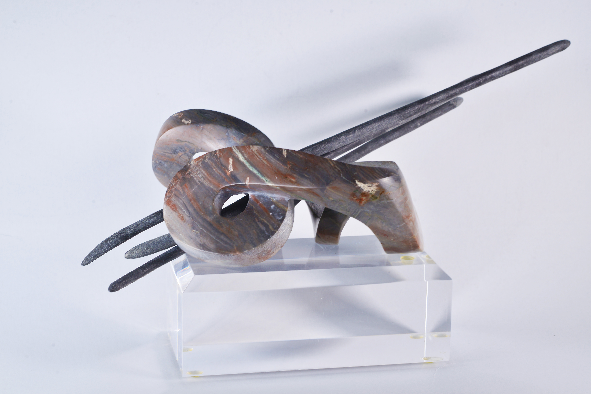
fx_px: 1396
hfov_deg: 23.9
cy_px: 197
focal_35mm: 85
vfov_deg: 16.1
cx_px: 296
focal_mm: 85
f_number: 14
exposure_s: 1/80
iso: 200
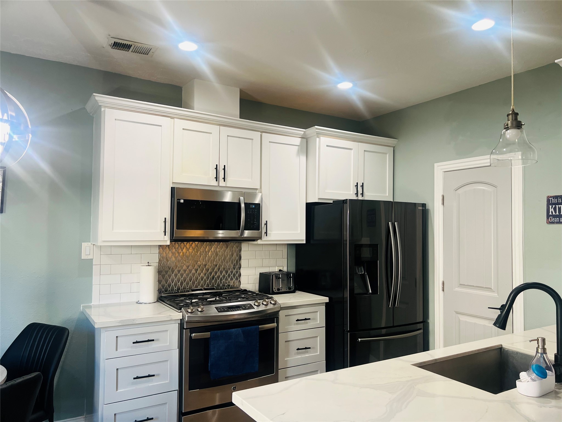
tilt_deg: +1.7
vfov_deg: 53.1
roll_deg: -1.4
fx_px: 422
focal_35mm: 26
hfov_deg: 67.3
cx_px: 281
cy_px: 211
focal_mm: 5.7
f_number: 1.5
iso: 125
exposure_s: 1/120
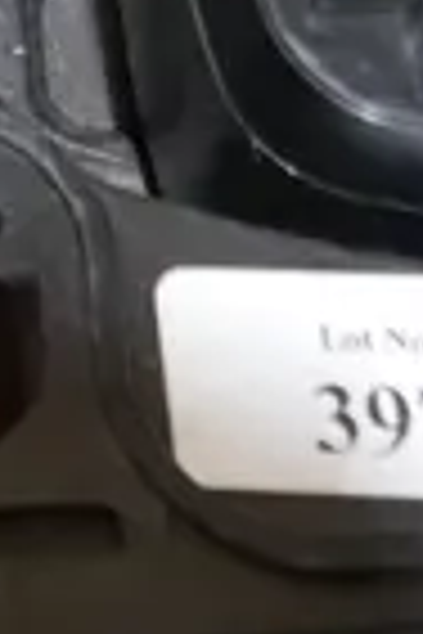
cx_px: -724
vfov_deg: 9.0
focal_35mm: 211
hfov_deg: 6.1
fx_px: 3719
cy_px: -785
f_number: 4
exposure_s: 1/60
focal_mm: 14
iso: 640
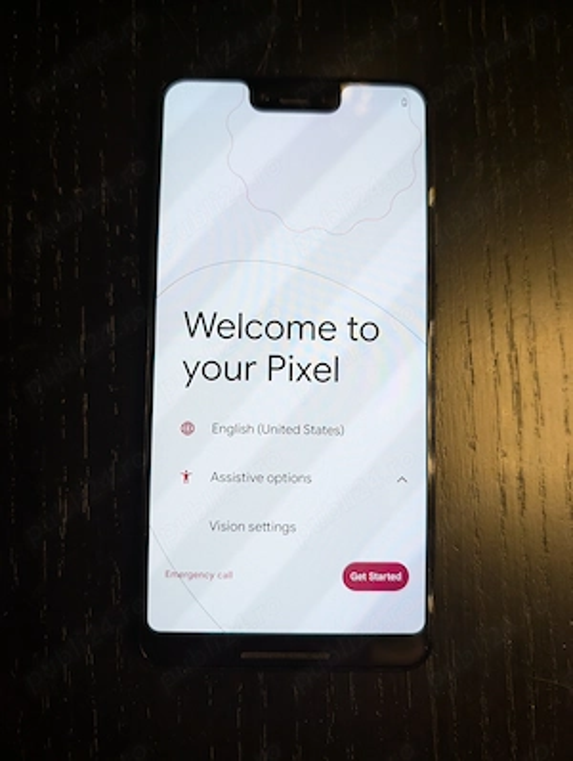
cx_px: 286
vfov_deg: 71.5
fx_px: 528
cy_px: 380
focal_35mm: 24
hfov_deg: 57.0
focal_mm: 6.9
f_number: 1.68
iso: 1141
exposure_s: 1/443
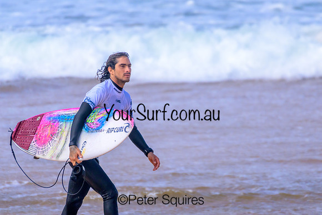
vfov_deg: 1.4
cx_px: 161
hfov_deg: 2.2
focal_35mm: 950
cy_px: 108
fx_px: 8499
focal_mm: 950
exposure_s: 1/2500
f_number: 11
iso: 2000
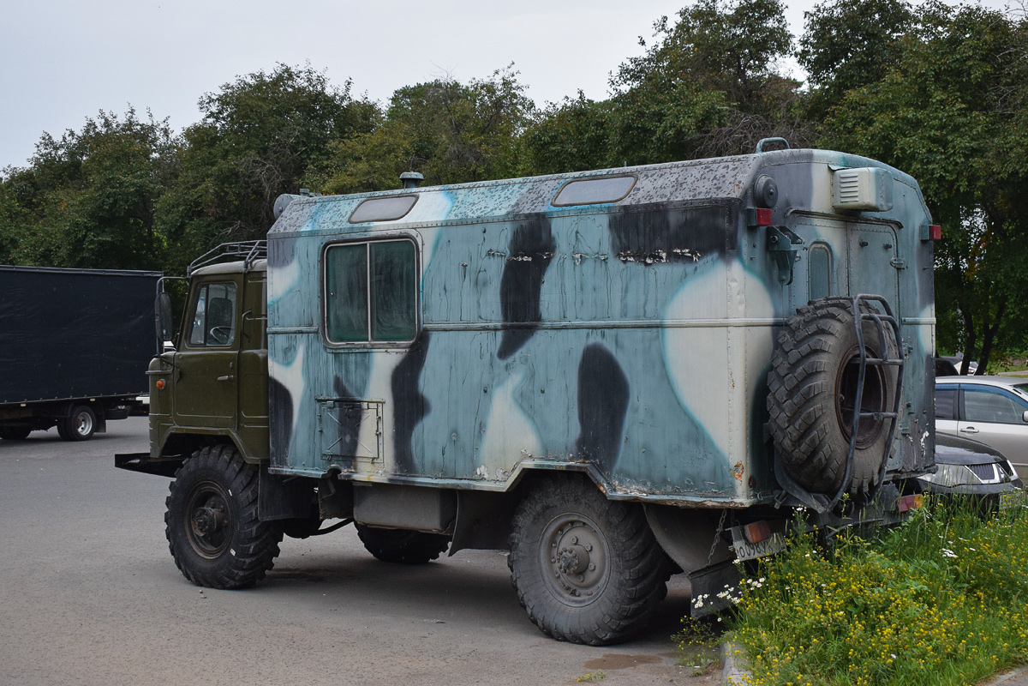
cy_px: 343
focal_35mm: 45
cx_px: 514
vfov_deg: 29.9
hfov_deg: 43.6
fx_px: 1285
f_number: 5.6
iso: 800
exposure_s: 1/800
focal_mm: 30
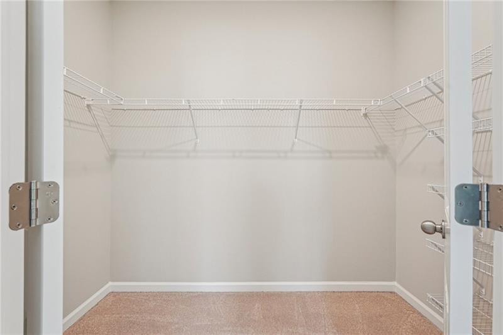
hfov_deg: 95.0
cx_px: 252
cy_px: 168
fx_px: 230
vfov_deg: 72.0
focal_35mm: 16
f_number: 8
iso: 800
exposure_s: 1/13
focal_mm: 16.5
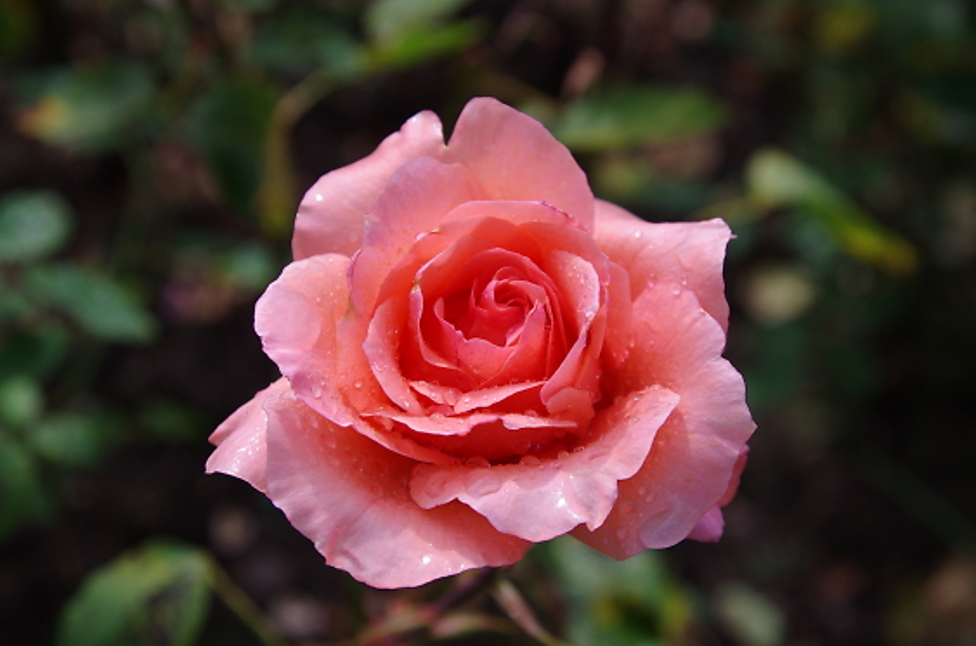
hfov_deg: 25.4
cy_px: 329
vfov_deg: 17.0
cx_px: 501
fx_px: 2165
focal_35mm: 80
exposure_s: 1/2000
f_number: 5
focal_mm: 50
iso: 400
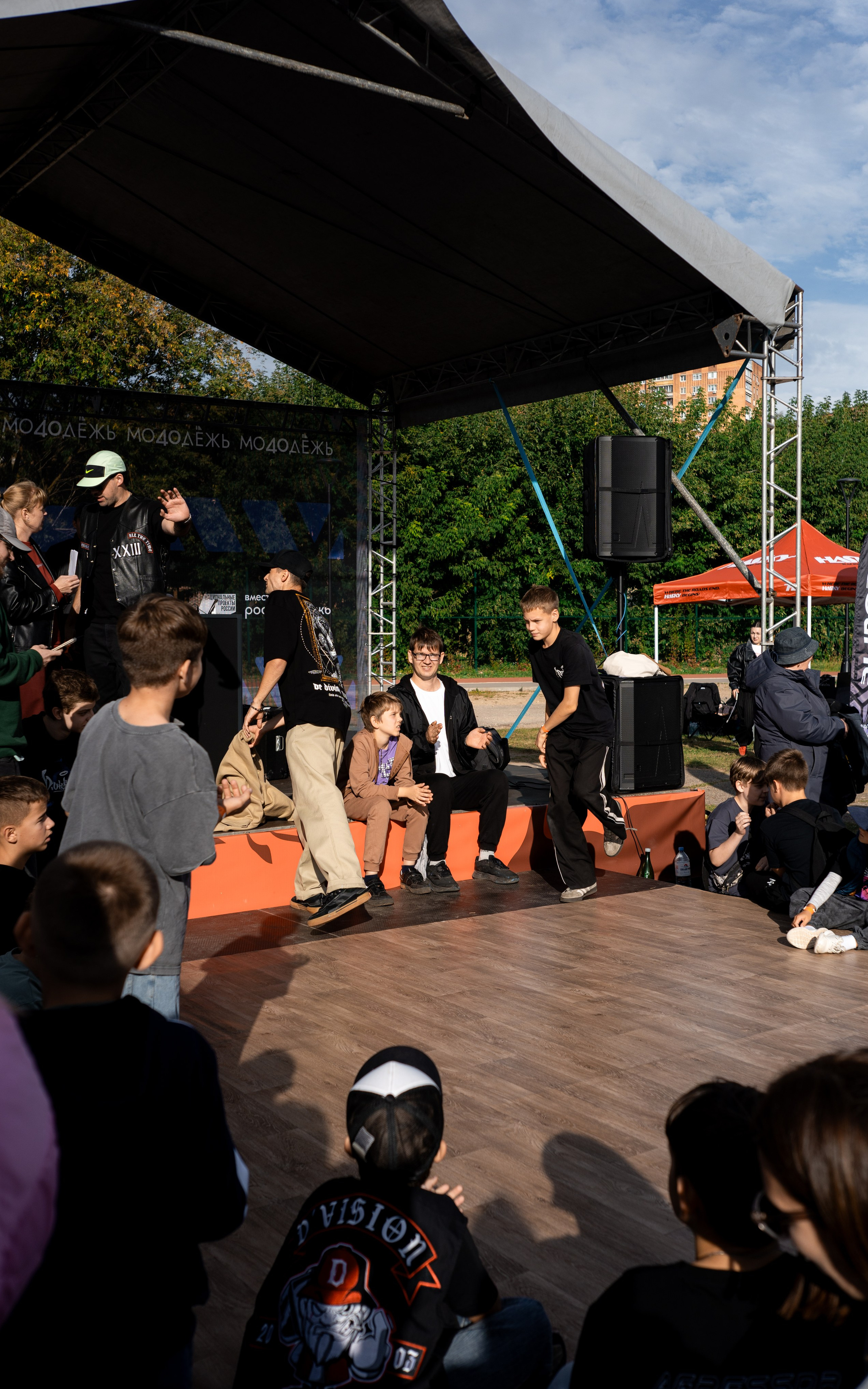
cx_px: 439
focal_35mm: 36
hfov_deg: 35.3
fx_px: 1363
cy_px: 690
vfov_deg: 54.0
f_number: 4
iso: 100
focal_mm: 35
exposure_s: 1/1250
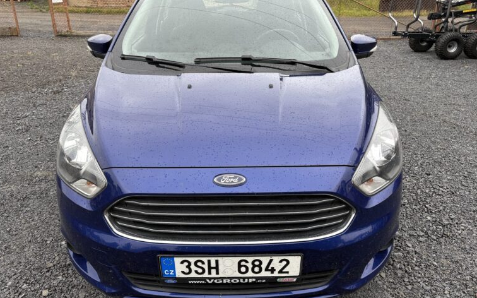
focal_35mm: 28
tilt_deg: -23.2
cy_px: 141
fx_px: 364
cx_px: 238
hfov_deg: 66.5
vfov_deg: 44.5
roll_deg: +1.0
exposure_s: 1/601
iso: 50
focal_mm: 5.96
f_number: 1.6
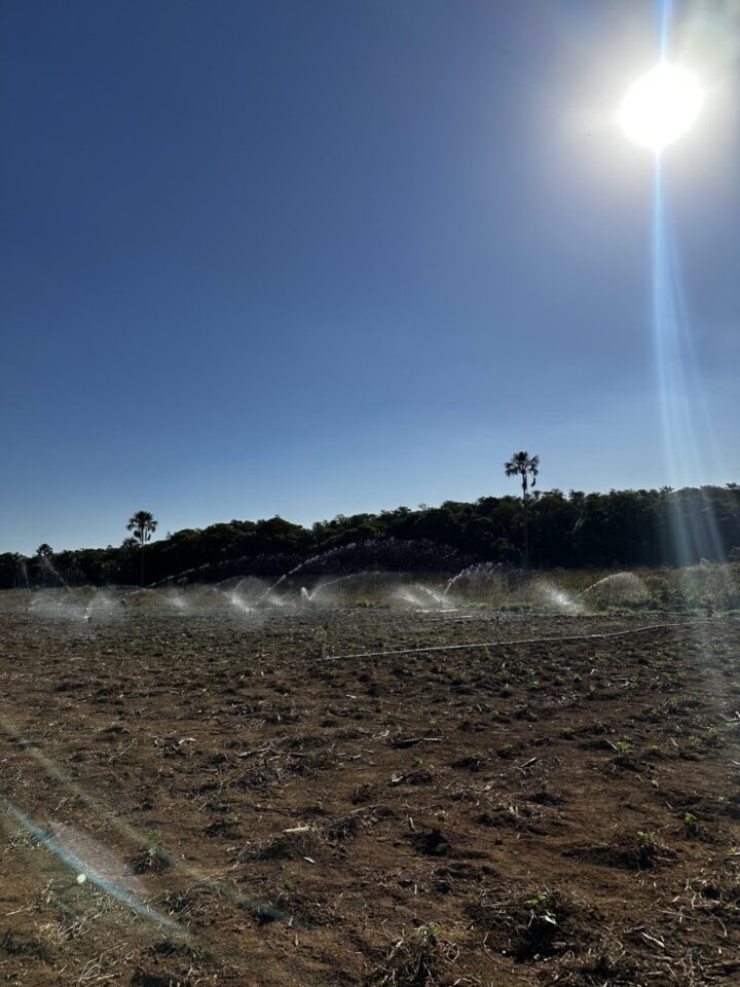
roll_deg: +2.6
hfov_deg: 56.8
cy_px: 494
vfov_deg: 71.6
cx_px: 370
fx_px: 684
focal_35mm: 24
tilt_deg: +4.7
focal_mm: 6.86
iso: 80
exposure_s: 1/9709
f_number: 1.78
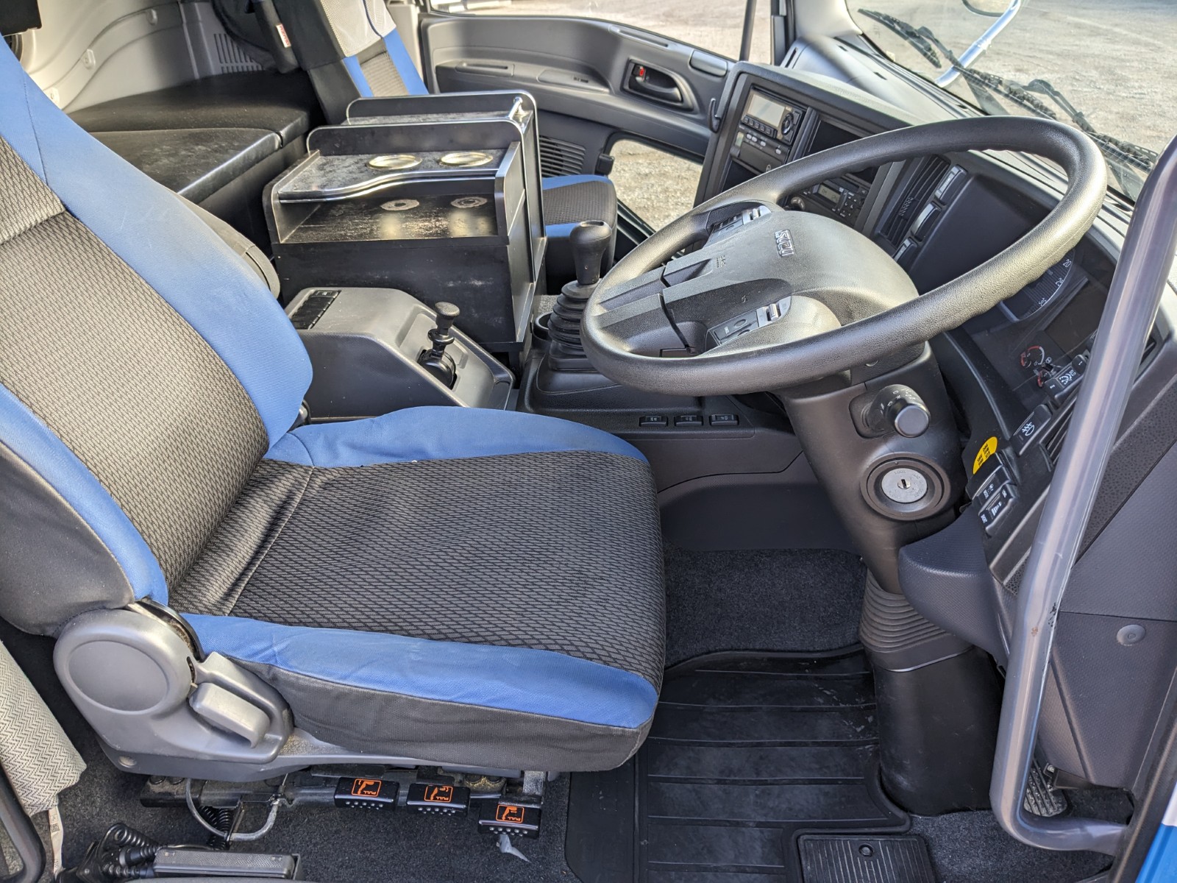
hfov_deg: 65.3
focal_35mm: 27
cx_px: 588
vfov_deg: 51.4
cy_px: 442
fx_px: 918
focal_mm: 4.38
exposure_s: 1/166
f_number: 1.73
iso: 40
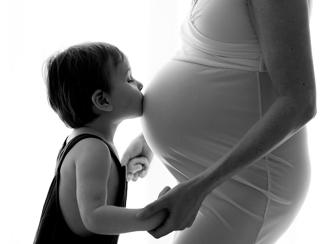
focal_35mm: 74
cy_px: 107
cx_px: 182
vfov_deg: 19.9
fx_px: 693
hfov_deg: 26.4
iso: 100
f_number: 2.2
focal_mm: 50
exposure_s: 1/160
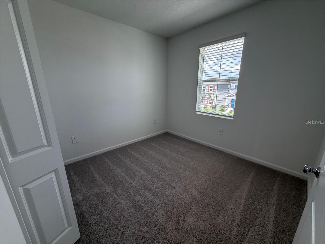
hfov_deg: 102.1
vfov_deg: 85.7
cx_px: 162
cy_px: 122
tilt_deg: -14.1
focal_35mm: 14
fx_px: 131
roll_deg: +0.6
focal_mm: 2.22
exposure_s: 1/120
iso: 80
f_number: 2.2
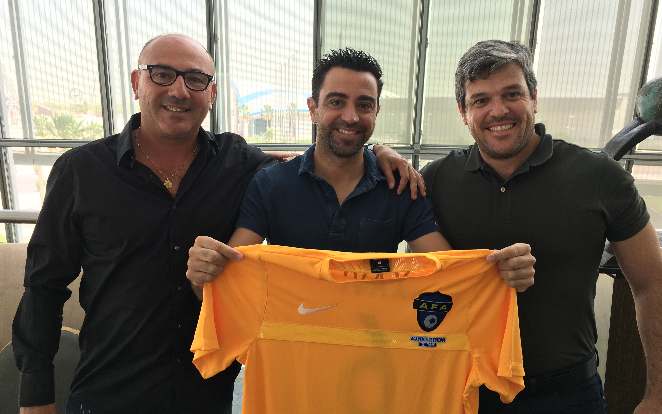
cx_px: 332
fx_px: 559
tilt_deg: -6.6
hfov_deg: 61.2
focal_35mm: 31
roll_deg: -1.3
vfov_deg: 40.6
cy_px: 195
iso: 25
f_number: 2.2
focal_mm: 4.15
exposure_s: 1/100
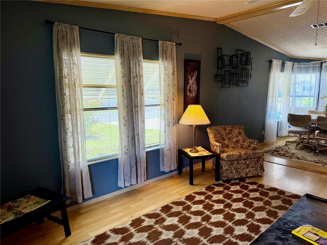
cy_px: 122
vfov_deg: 56.8
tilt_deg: -8.6
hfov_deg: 71.6
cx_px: 164
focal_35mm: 24
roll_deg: +0.3
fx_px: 227
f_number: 1.78
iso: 200
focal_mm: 6.76
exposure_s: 1/189
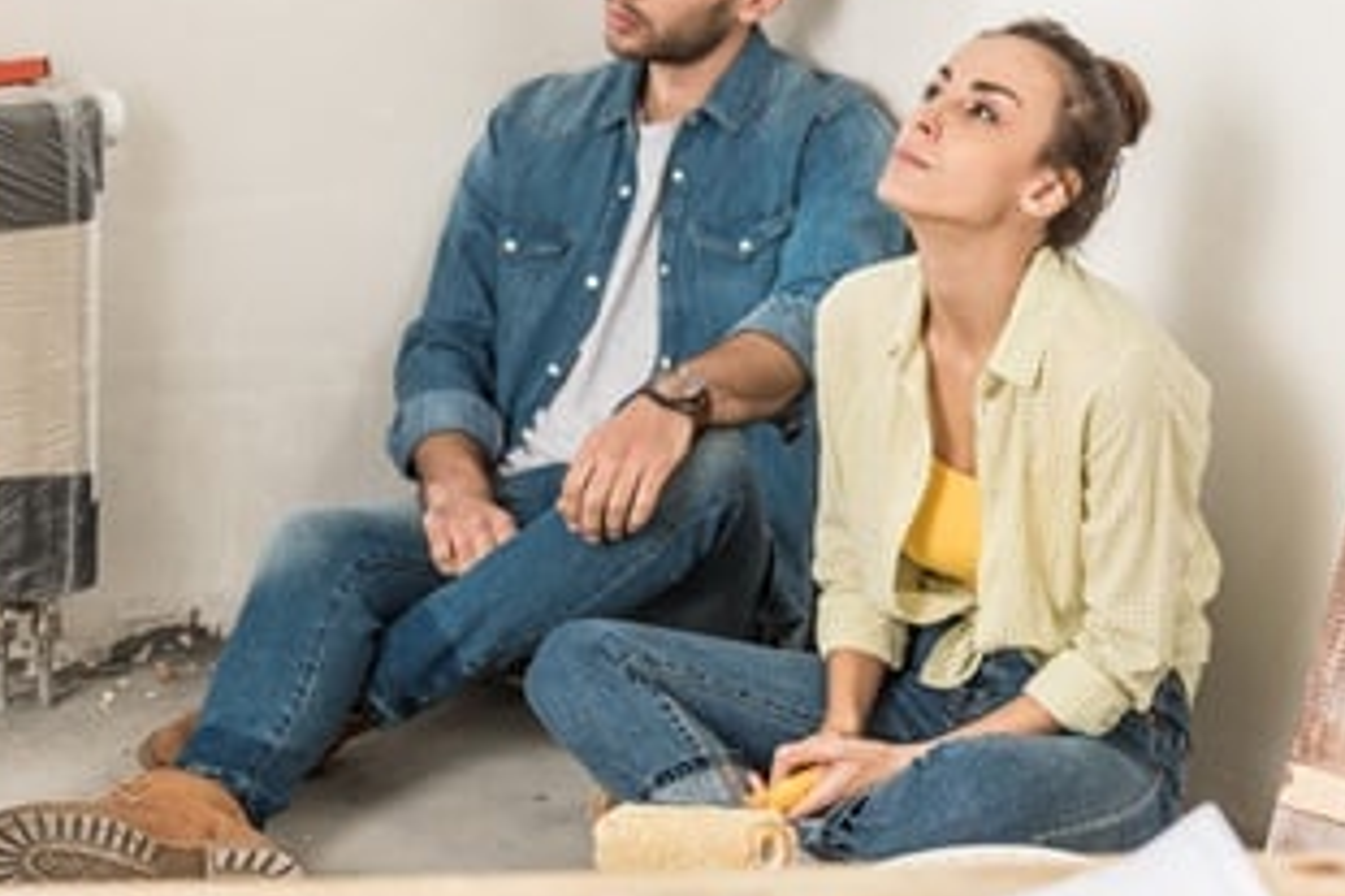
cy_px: 385
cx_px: 480
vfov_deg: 10.1
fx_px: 5041
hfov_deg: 15.2
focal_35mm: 135
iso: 100
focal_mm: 70
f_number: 4
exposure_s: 1/200
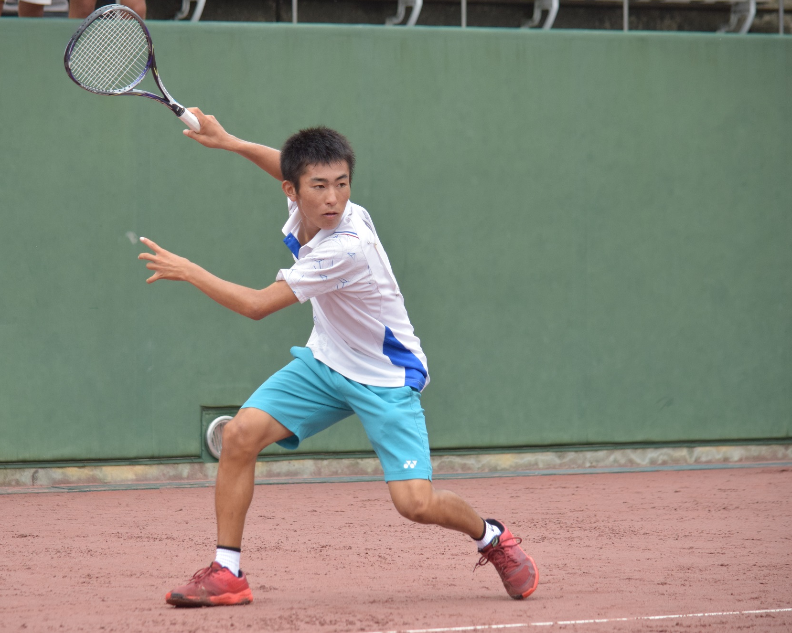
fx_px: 4617
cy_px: 316
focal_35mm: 197
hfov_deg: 9.8
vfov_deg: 7.8
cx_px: 316
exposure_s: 1/2000
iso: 1000
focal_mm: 116
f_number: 4.8
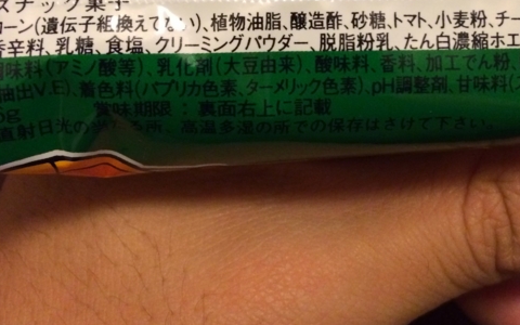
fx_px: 751
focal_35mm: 53
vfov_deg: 23.7
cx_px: 307
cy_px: 23
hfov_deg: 38.1
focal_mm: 4.12
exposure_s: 1/33
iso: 320
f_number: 2.2
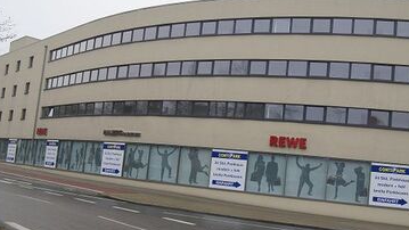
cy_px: 130
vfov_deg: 28.3
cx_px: 214
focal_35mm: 42
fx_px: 456
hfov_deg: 48.3
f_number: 5
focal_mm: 24
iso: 100
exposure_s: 1/60
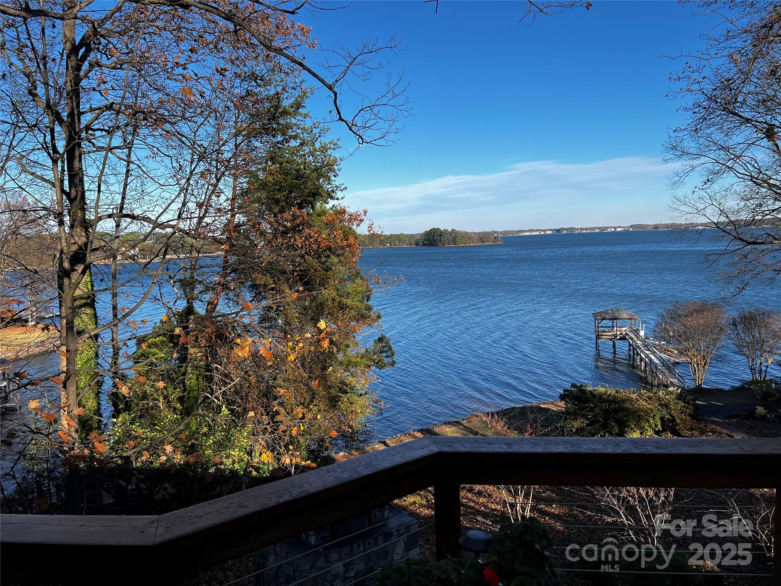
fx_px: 587
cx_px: 390
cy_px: 293
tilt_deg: -6.0
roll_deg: +2.3
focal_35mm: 26
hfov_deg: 67.3
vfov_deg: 53.1
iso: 50
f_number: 1.5
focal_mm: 5.7
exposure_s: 1/2762
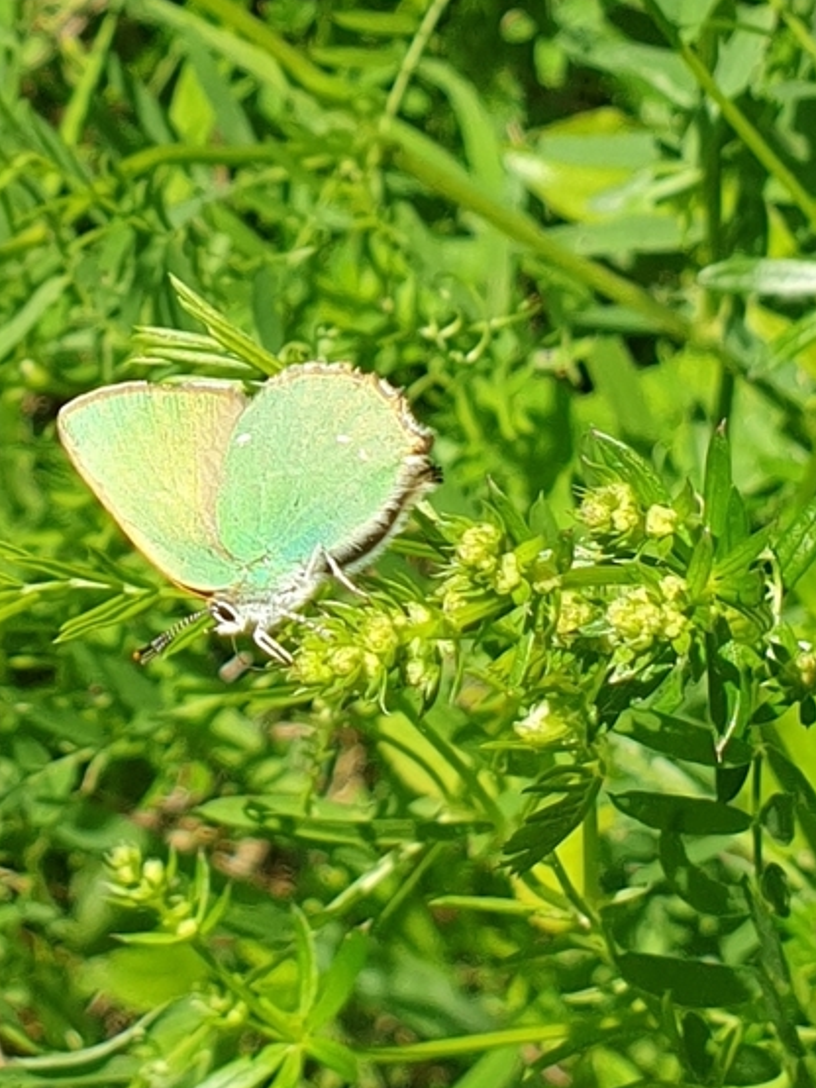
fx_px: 943
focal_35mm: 30
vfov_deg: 60.0
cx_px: 379
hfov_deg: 46.7
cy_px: 525
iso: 50
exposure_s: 1/1064
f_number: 2.4
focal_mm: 4.3
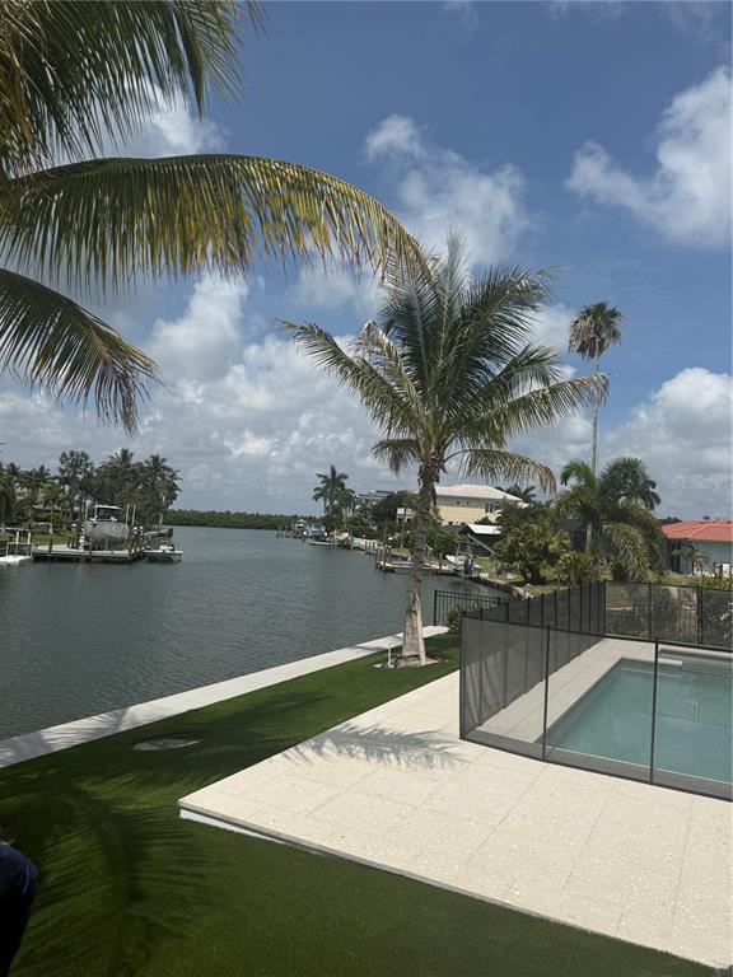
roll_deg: -4.2
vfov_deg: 71.6
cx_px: 366
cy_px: 488
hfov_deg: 56.8
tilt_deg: +1.2
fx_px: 678
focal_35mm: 24
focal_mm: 6.76
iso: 80
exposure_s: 1/11905
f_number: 1.78
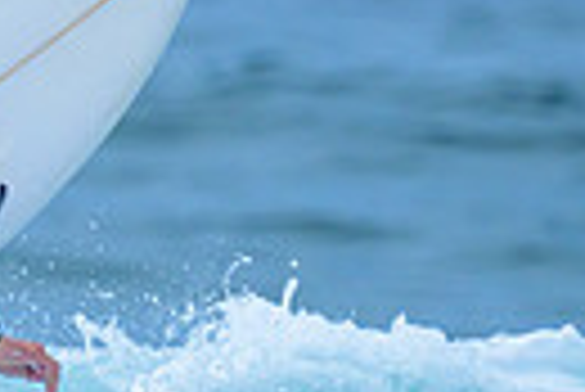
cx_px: -170
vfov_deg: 0.3
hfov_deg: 0.4
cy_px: 502
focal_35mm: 4794
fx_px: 77989
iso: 250
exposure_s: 1/3200
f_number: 6.3
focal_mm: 800
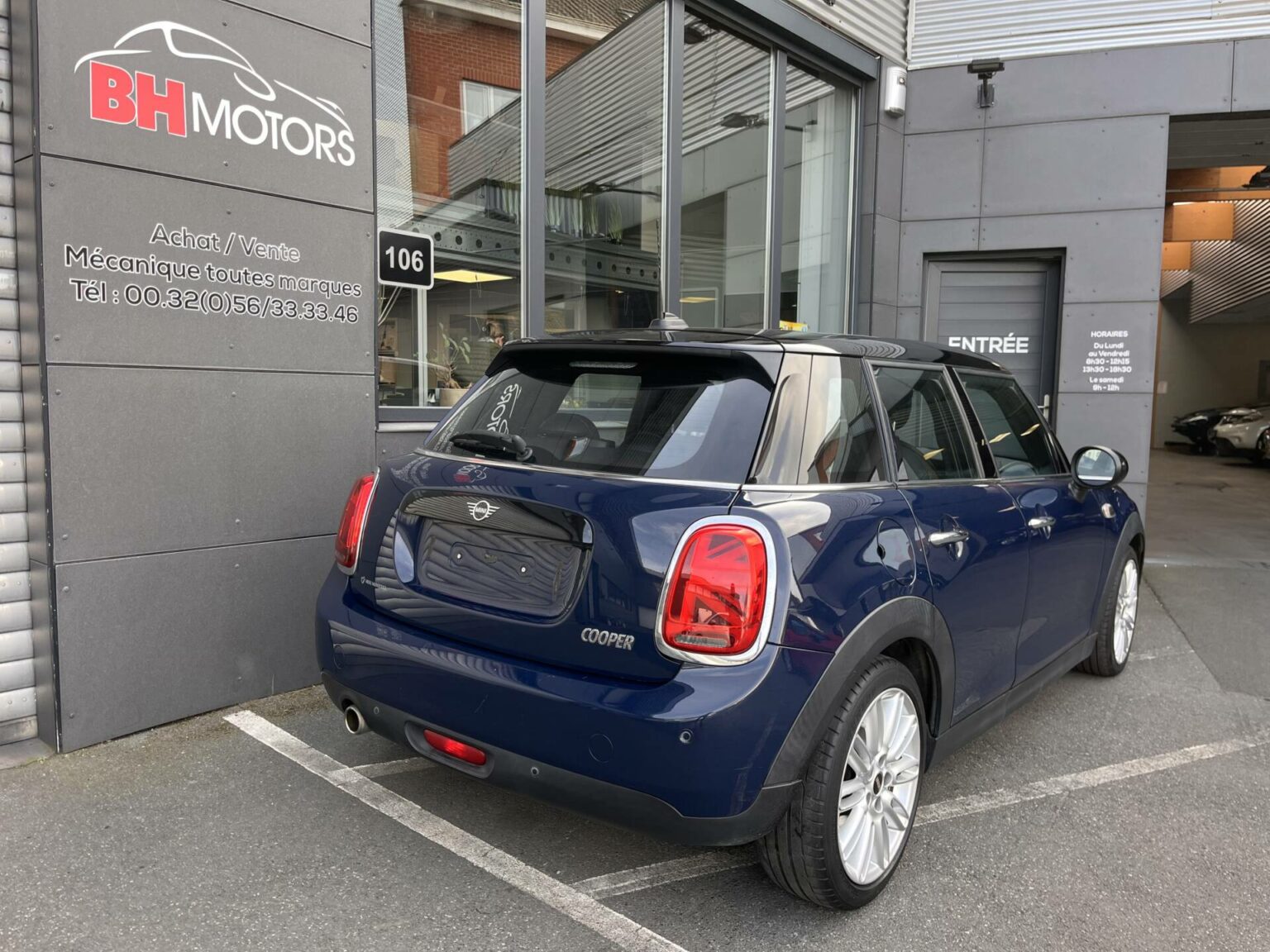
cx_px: 635
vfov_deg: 53.1
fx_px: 954
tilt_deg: -5.4
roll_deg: -0.6
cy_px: 476
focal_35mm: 26
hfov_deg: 67.3
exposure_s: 1/233
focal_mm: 5.1
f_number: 1.6
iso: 40
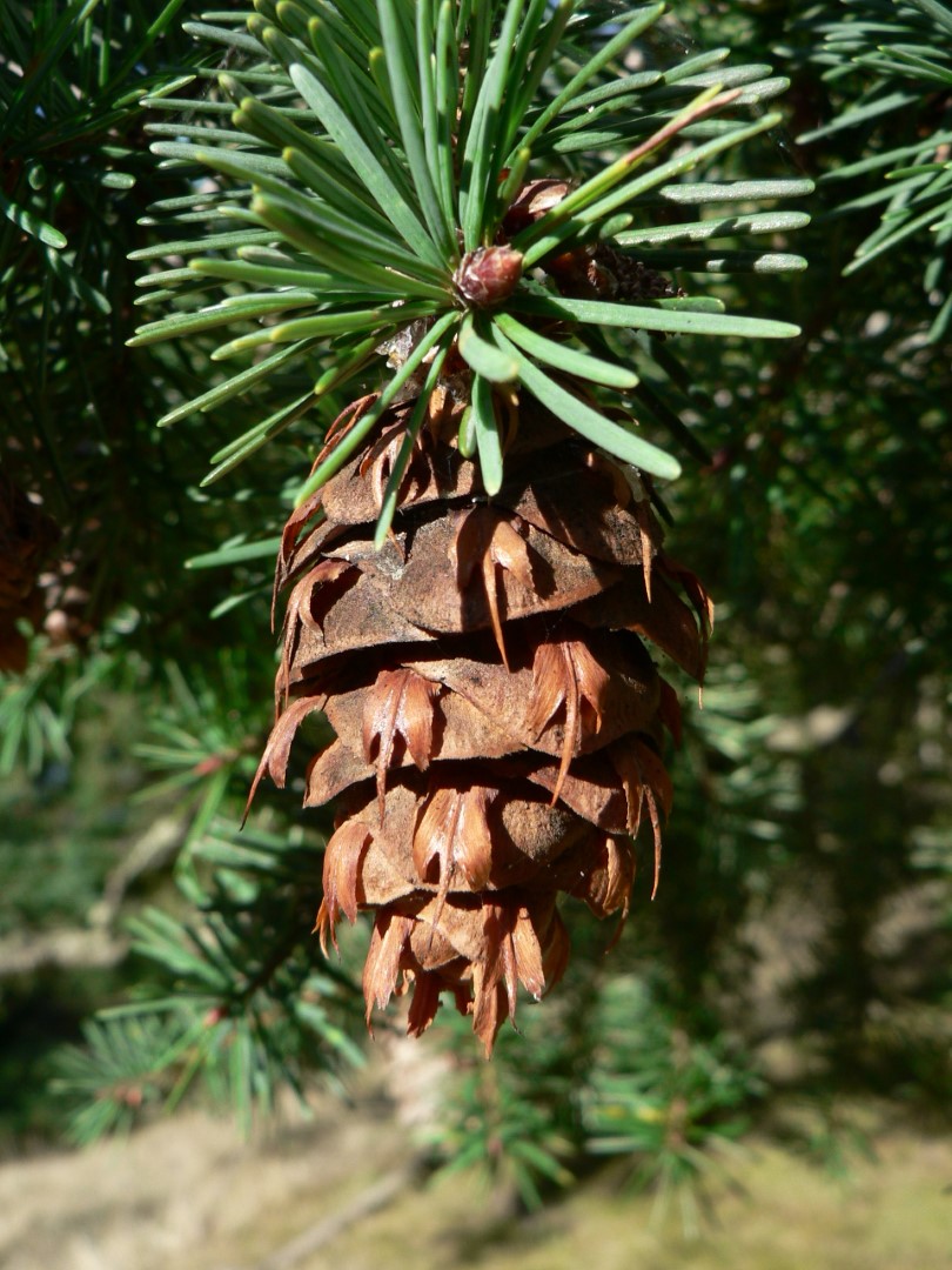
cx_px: 476
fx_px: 1320
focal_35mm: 36
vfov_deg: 51.4
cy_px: 635
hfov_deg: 39.7
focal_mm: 6
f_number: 4
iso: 80
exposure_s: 1/320
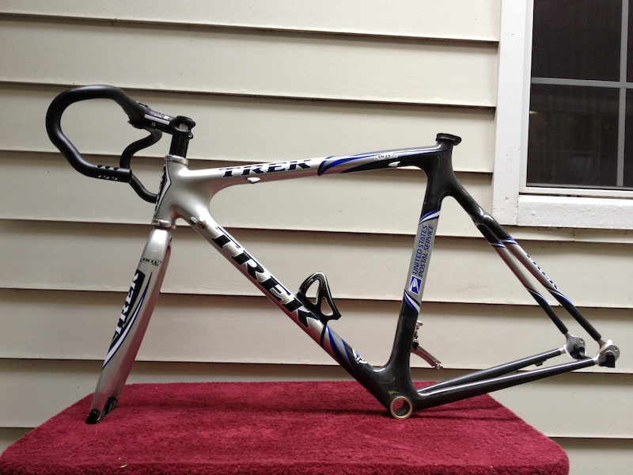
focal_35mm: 35
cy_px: 238
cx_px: 316
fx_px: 640
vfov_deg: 40.7
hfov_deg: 52.6
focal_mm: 4.28
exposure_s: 1/30
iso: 50
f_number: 2.4
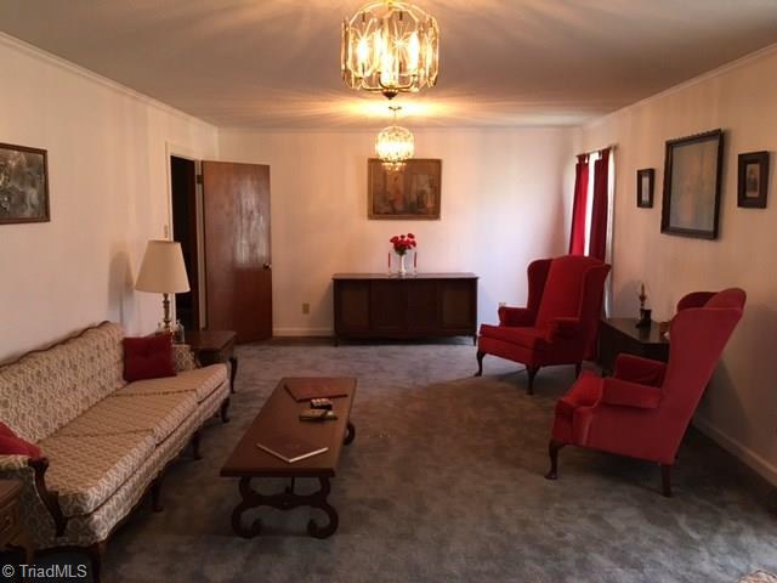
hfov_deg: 61.7
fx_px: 651
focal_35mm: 29
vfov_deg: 48.2
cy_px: 292
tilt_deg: -6.0
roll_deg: -0.5
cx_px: 388
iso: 125
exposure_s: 1/30
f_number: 2.2
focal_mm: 4.15
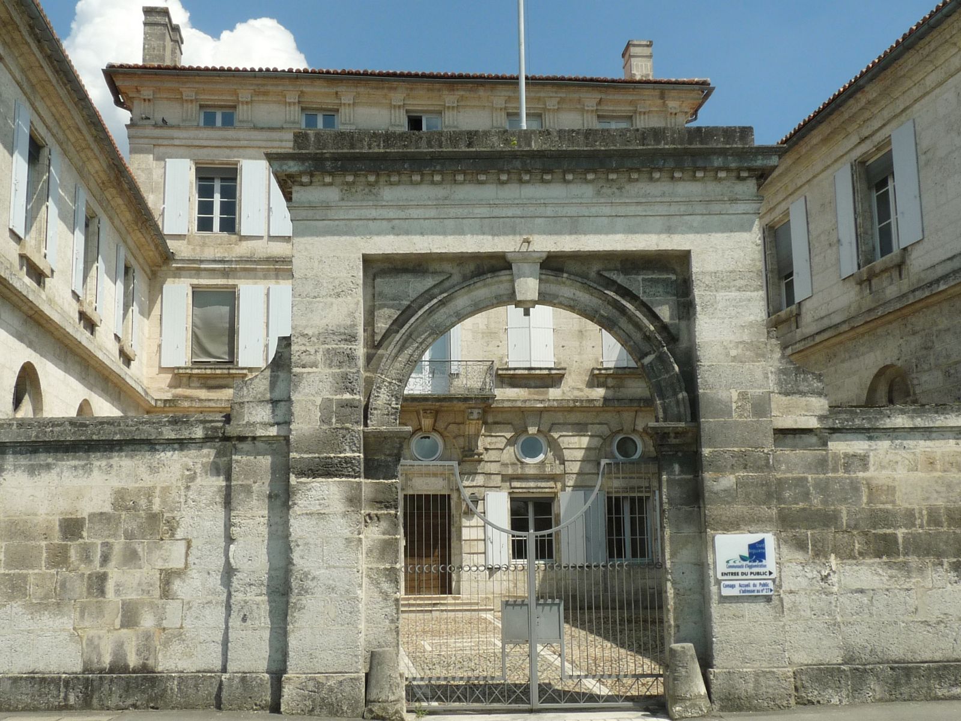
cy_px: 360
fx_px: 1138
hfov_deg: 45.8
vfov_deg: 35.1
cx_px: 480
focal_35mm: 41
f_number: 5.6
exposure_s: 1/500
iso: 100
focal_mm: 4.8
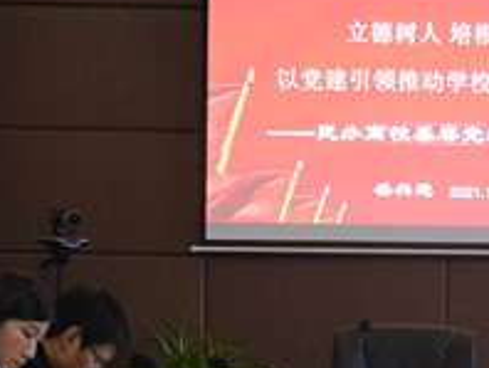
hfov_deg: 11.6
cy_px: 266
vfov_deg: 8.8
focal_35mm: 169
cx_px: 491
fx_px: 2389
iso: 1600
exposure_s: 1/100
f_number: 5
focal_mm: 29
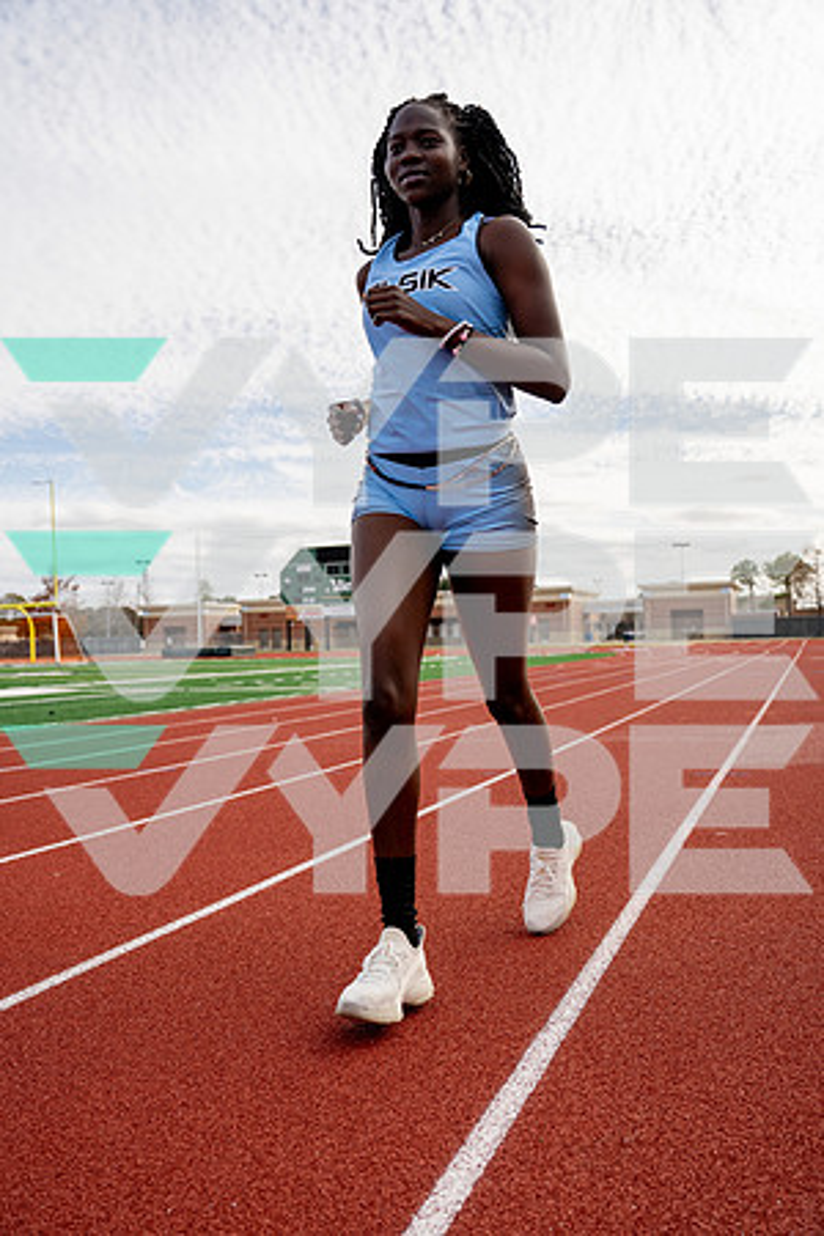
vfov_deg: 60.3
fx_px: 1064
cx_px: 412
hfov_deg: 42.3
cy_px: 618
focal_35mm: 31
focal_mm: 31
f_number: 4.5
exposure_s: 1/1250
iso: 160
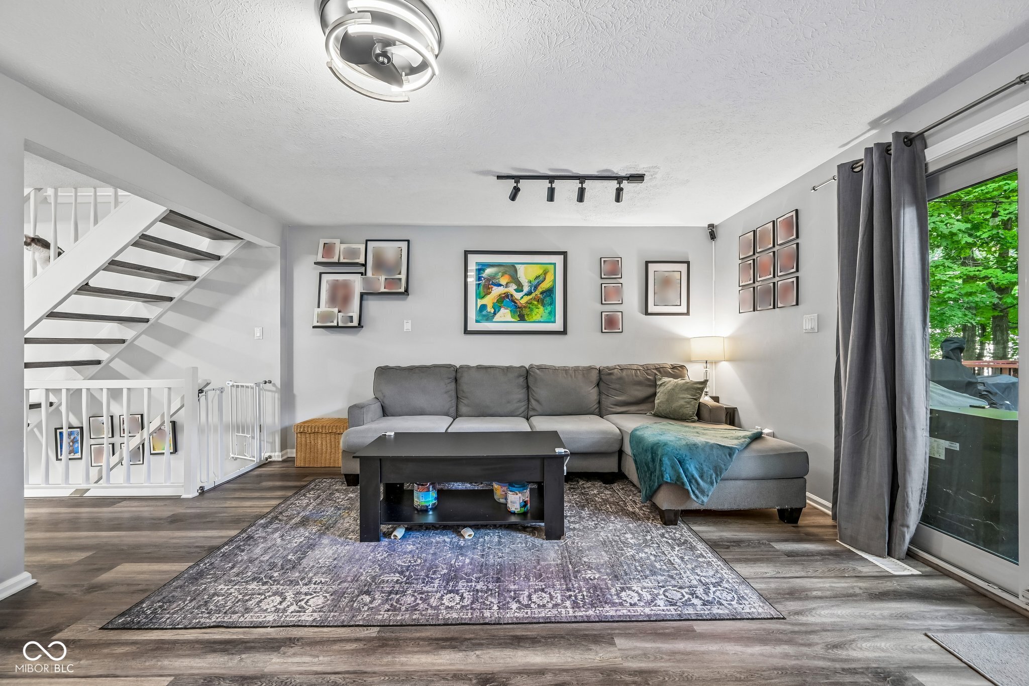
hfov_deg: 104.3
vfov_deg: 81.2
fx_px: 400
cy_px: 343
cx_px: 514
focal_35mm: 14
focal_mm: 14
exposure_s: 1/2.5
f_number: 8
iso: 400
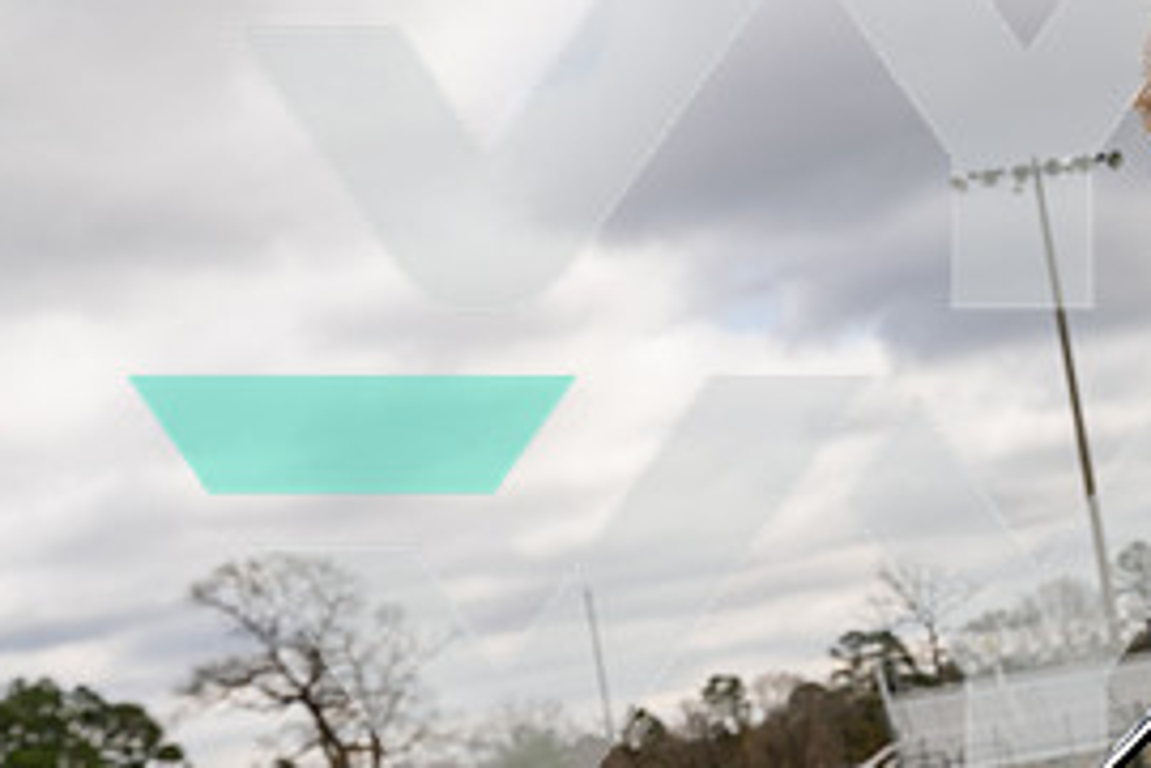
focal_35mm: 86
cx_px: 1215
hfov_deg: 22.5
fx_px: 2749
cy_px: 604
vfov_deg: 15.8
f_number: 9
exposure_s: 1/250
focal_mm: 40
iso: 160
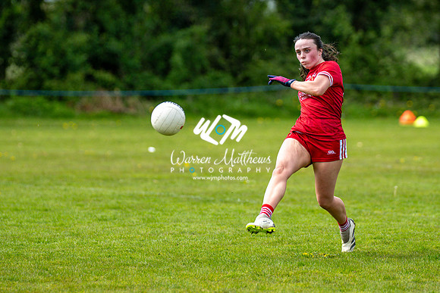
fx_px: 3670
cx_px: 239
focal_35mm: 300
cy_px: 109
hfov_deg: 6.9
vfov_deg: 4.6
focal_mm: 210
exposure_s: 1/4000
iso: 360
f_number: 2.8
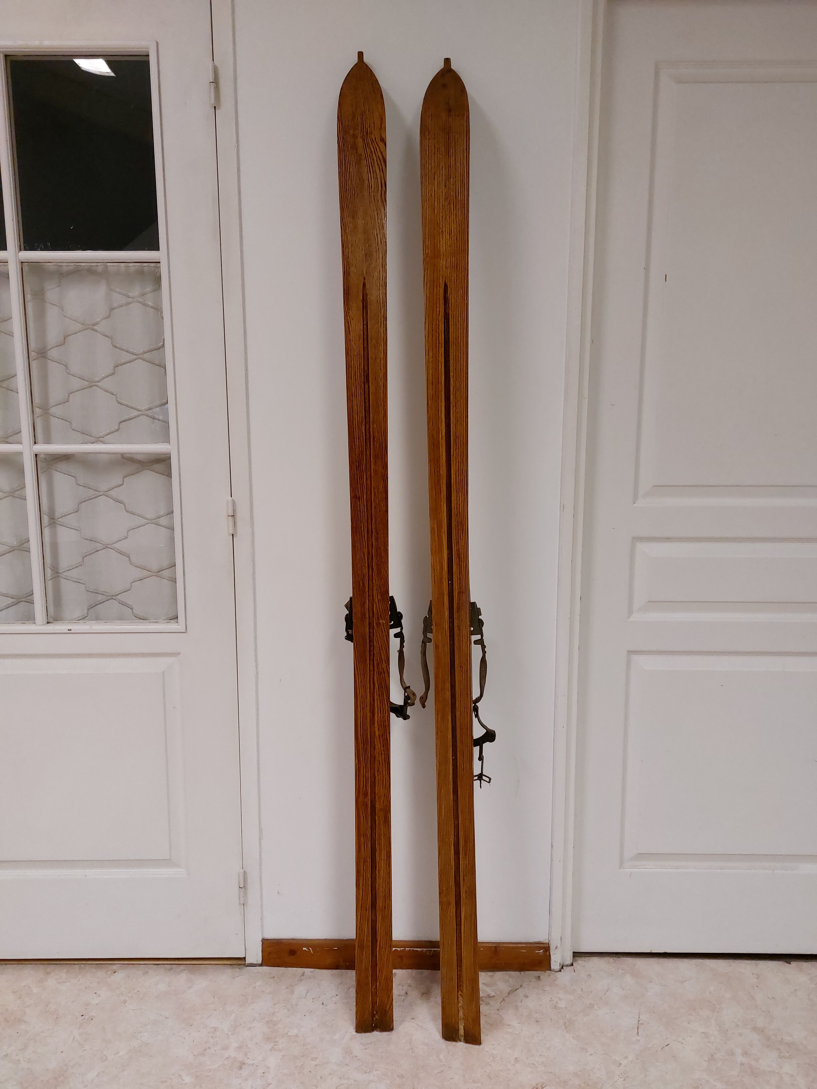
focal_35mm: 24
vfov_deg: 71.6
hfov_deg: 56.8
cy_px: 544
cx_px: 408
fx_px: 755
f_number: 1.8
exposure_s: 1/100
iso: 320
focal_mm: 5.23
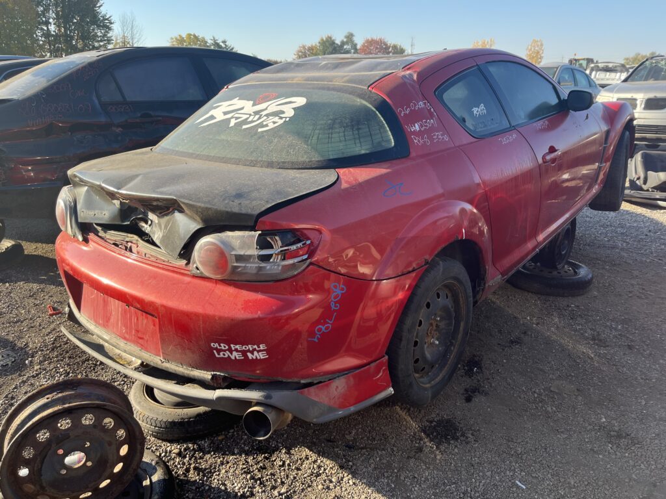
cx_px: 333
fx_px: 500
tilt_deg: -18.5
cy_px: 250
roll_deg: +0.6
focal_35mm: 26
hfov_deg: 67.3
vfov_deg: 53.1
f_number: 1.6
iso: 50
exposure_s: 1/676
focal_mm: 5.1
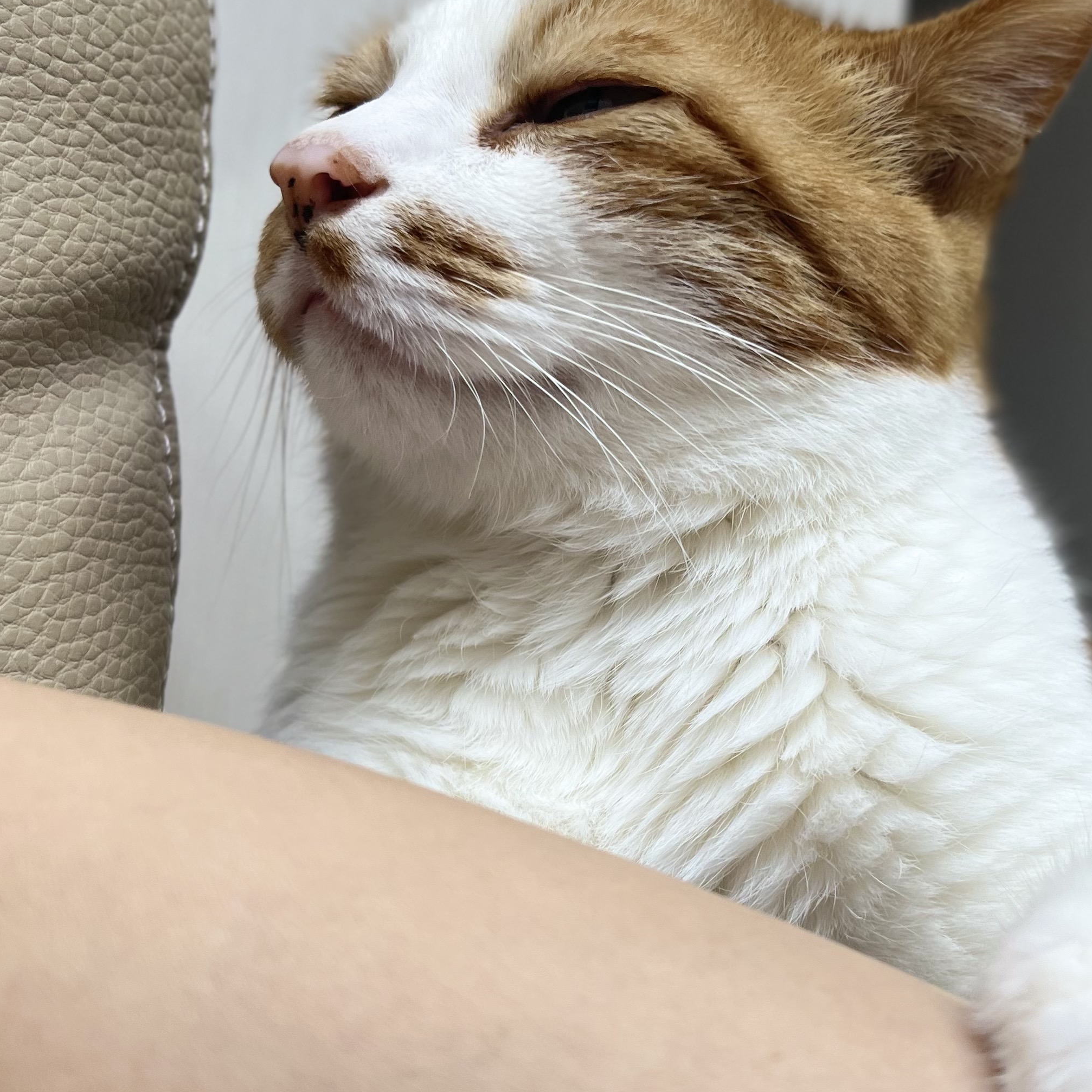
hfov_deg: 36.6
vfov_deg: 36.8
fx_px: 1642
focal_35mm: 46
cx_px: 675
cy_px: 603
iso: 40
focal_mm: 5.1
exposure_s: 1/120
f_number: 1.6
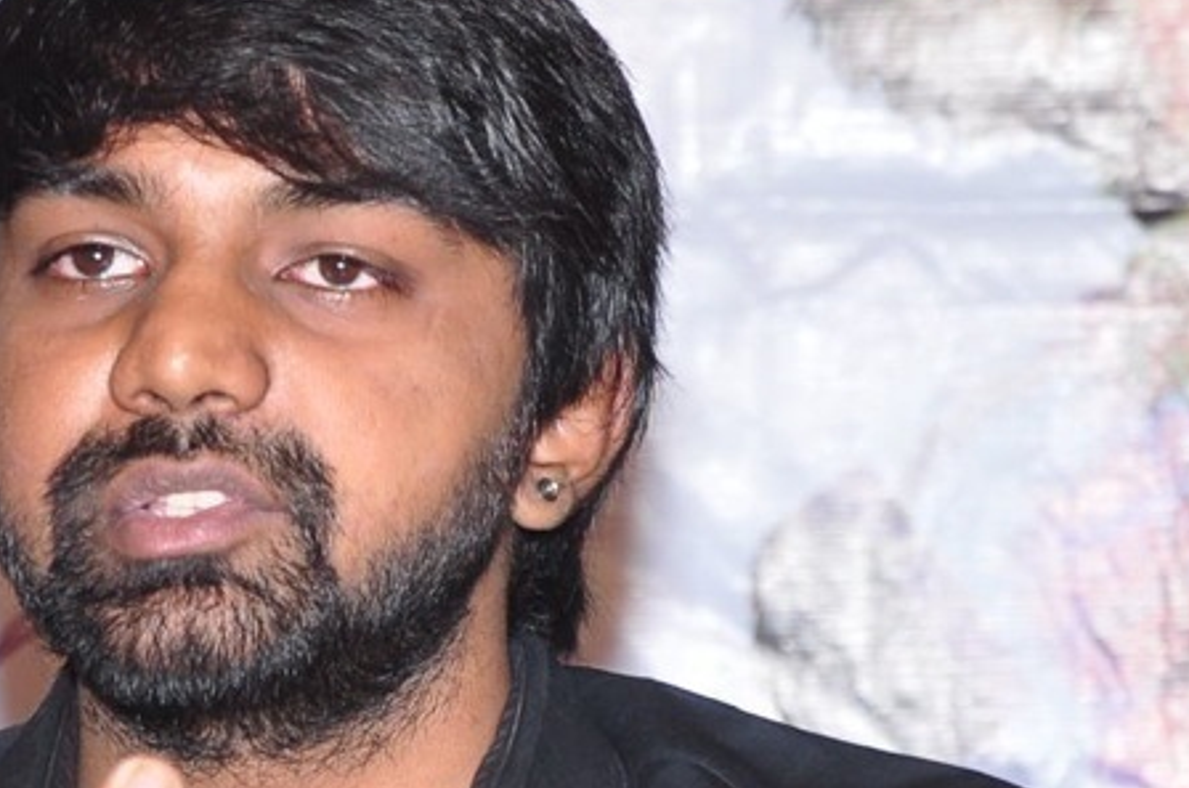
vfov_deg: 3.2
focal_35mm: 422
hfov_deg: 4.9
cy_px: 423
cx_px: 183
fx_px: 13924
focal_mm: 105
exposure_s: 1/125
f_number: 7.1
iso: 400
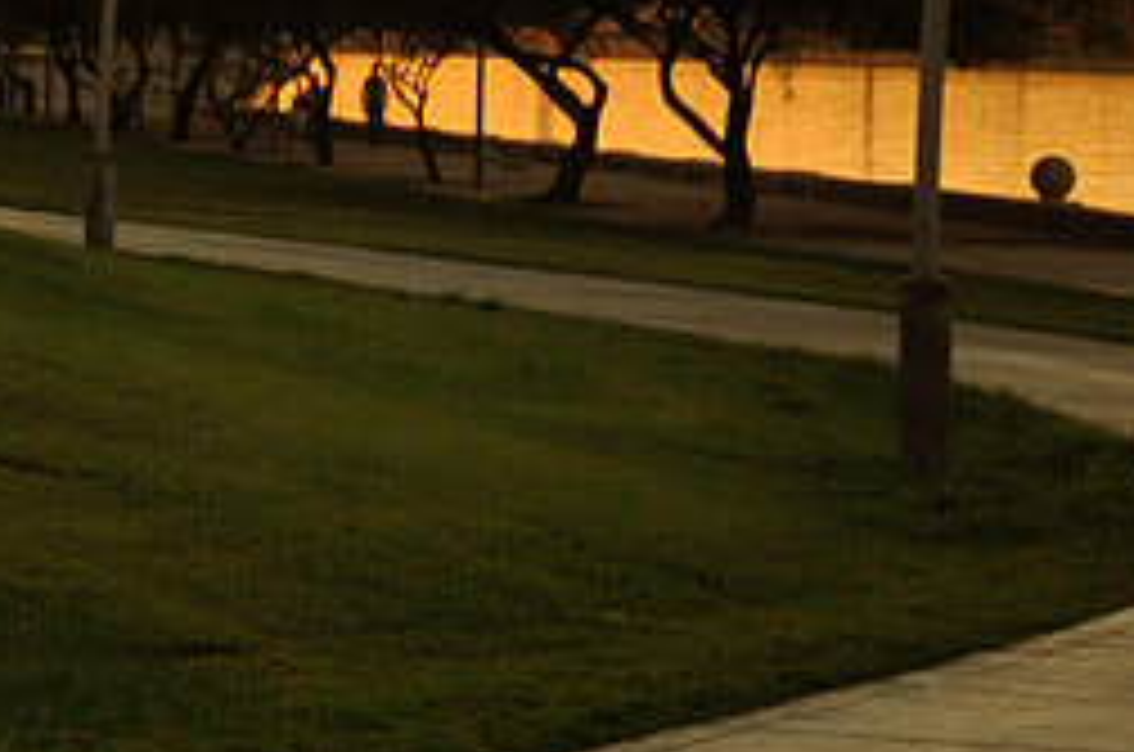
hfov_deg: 9.8
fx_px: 6294
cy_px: -358
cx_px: -819
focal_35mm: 200
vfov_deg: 6.7
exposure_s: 1/800
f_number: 3.8
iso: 100
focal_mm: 21
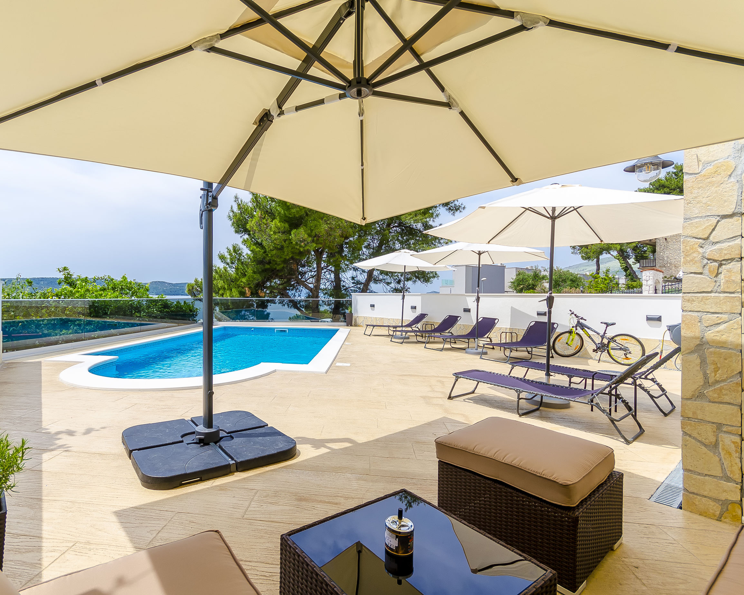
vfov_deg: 77.0
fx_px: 374
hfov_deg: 88.9
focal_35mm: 17
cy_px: 297
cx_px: 312
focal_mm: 10
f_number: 6.3
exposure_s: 1/640
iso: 125
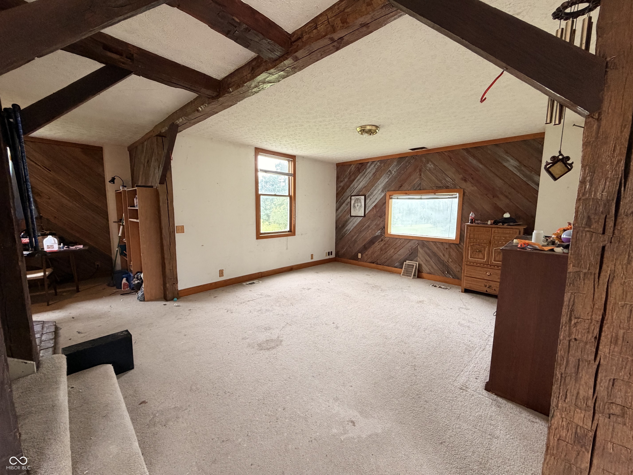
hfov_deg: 102.1
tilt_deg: -7.0
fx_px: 256
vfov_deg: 85.7
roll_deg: -0.5
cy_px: 238
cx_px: 316
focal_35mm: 14
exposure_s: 1/62
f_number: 2.2
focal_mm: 2.22
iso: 320
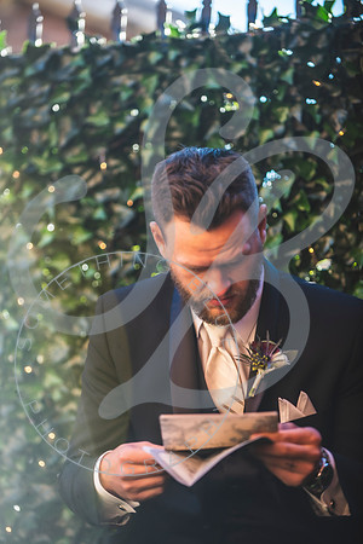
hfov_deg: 10.2
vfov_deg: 15.2
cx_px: 182
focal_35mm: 135
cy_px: 272
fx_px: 2042
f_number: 2.8
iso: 250
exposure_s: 1/500
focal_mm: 135
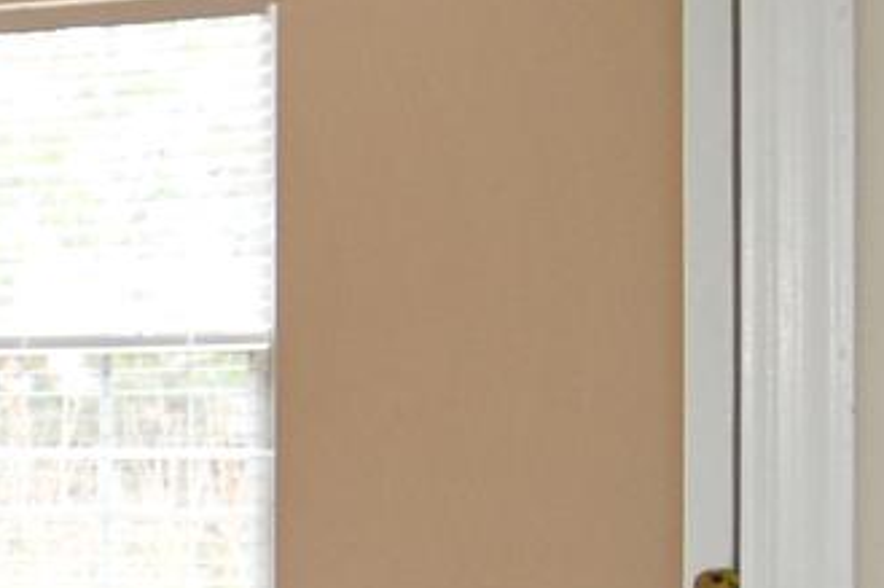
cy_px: 485
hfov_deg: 11.6
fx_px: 2749
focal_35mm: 112
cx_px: -1663
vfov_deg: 12.2
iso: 200
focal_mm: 12
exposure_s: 1/80
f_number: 4.5
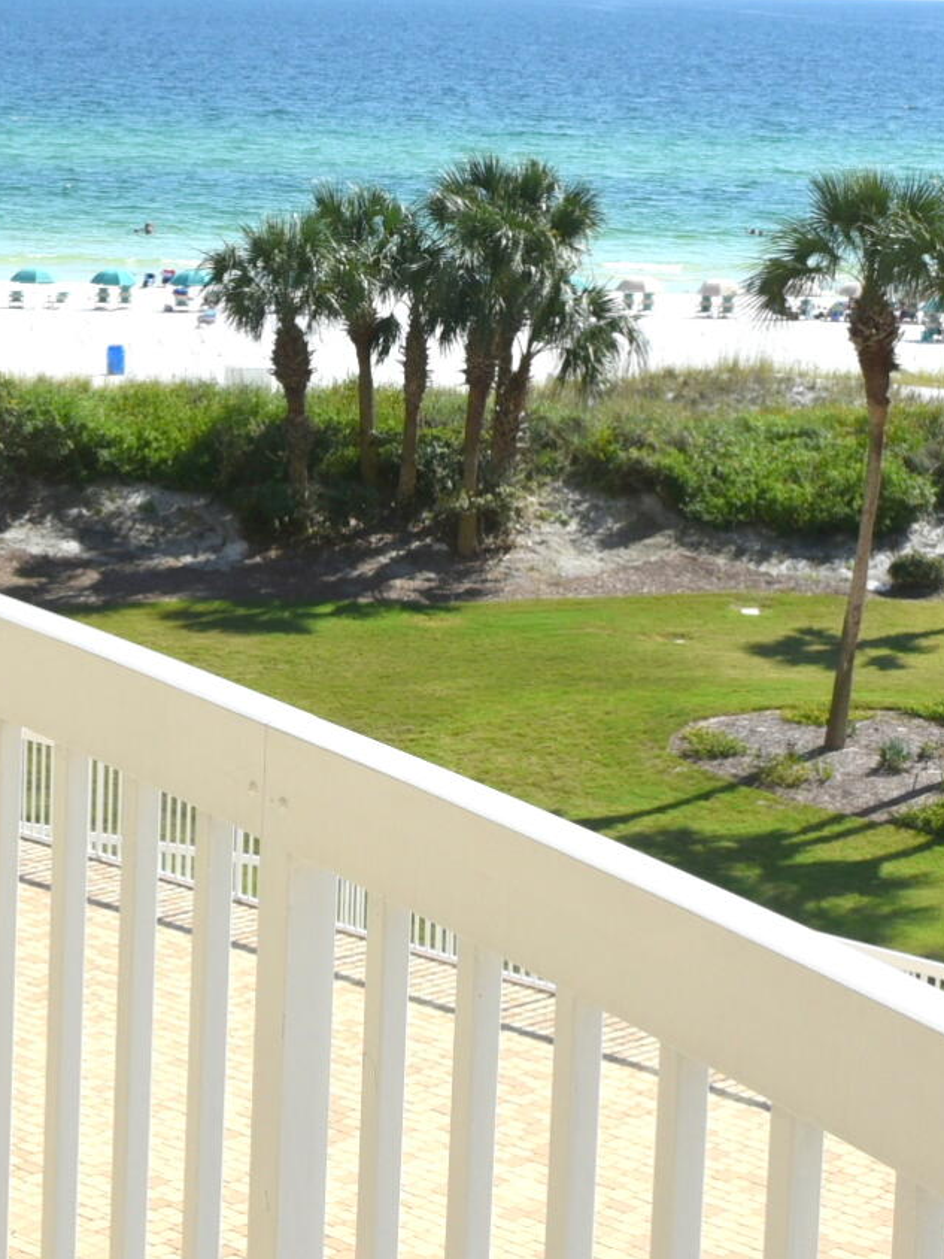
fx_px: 2982
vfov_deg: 23.5
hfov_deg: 17.2
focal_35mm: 82
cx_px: -164
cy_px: 249
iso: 200
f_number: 11
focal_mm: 24
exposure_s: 1/500
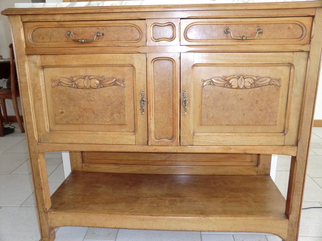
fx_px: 270
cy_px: 120
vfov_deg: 48.2
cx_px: 161
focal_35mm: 29
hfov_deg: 61.7
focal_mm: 5.2
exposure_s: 1/60
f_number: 3.5
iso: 400
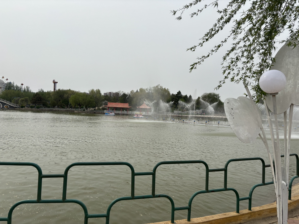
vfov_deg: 53.1
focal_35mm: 26
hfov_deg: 67.3
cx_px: 150
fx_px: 225
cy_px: 112
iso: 50
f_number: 1.6
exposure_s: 1/4854
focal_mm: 5.96
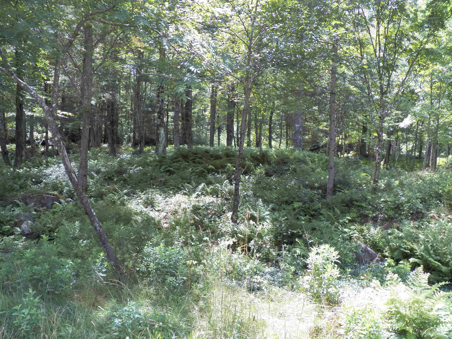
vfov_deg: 49.7
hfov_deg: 63.4
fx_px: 366
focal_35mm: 28
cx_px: 226
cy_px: 170
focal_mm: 4.9
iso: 125
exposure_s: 1/200
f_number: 3.6
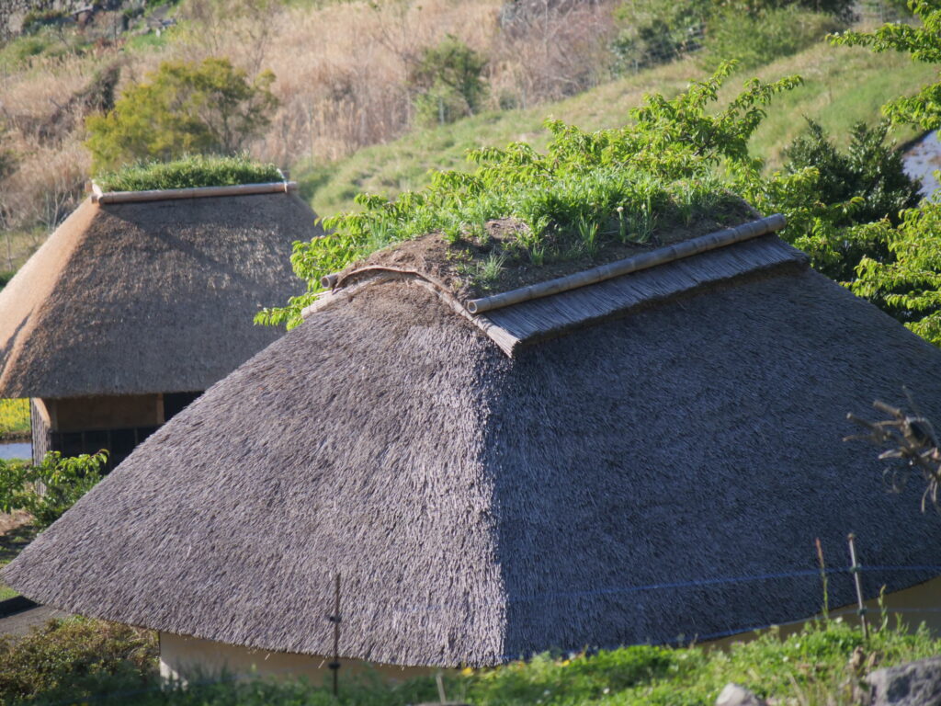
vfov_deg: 2.5
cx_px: 470
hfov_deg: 3.3
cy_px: 353
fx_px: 16310
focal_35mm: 600
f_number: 5.6
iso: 800
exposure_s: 1/1300
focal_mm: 300
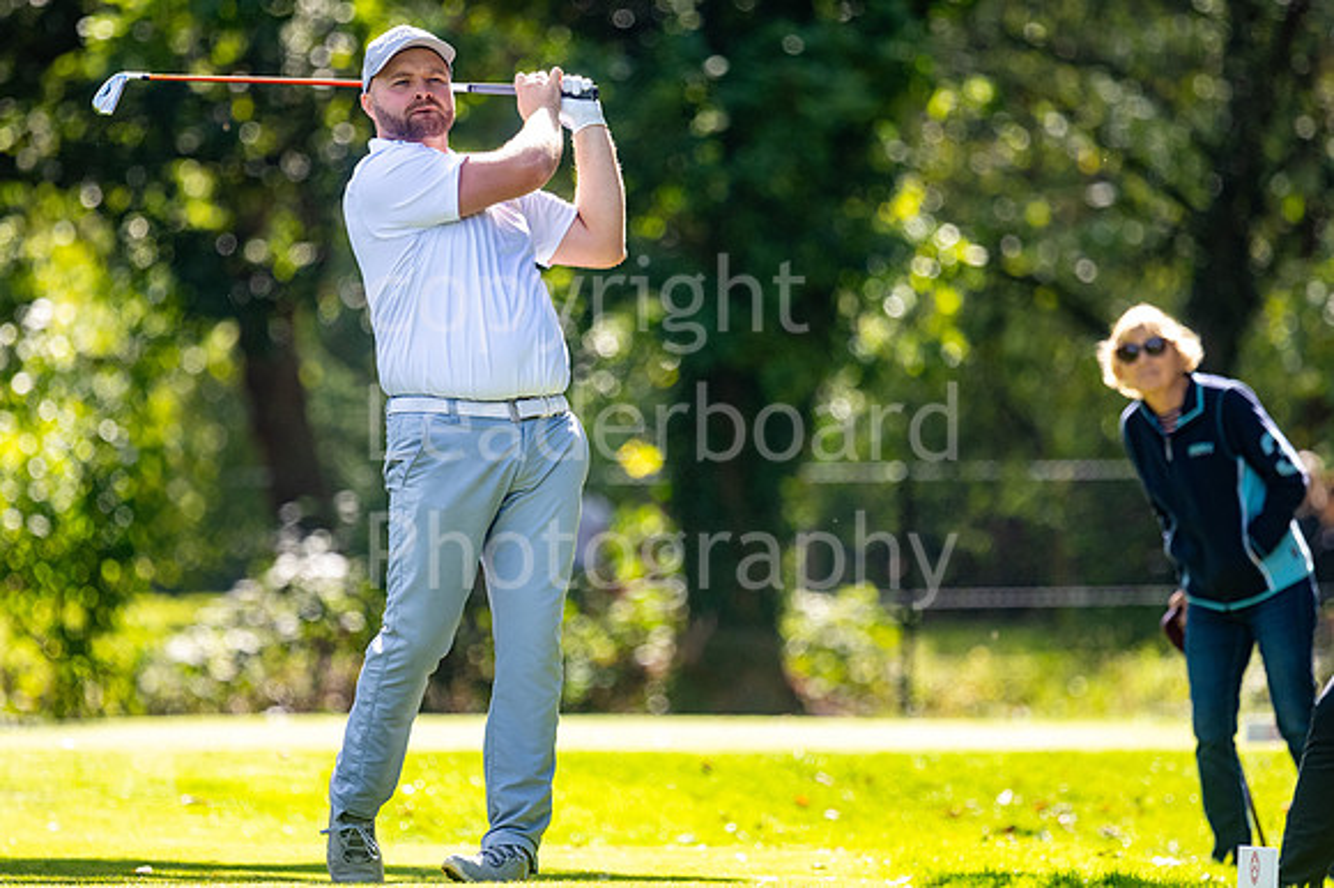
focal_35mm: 484
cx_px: 617
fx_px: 17923
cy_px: 410
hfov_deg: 4.3
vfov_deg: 2.8
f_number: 4
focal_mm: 300
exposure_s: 1/800
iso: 400
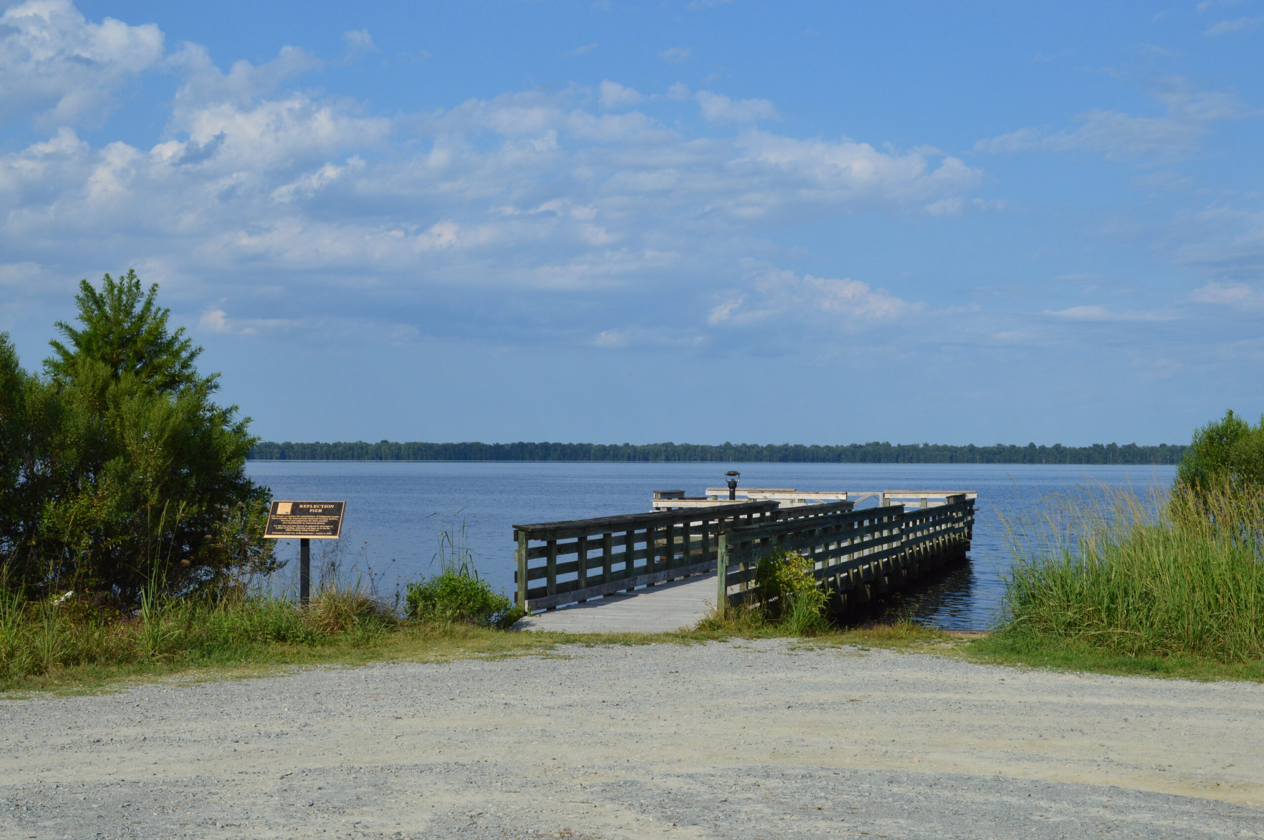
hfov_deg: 36.9
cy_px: 420
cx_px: 632
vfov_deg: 25.0
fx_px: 1894
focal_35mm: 54
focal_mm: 36
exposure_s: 1/500
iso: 360
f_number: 11
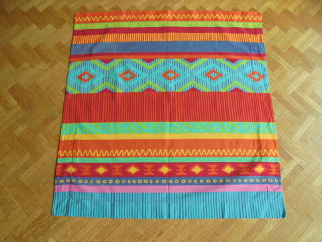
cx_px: 161
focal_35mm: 26
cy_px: 121
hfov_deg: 67.3
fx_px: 242
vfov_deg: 53.1
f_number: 3.5
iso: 100
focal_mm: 4.6
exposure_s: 1/80
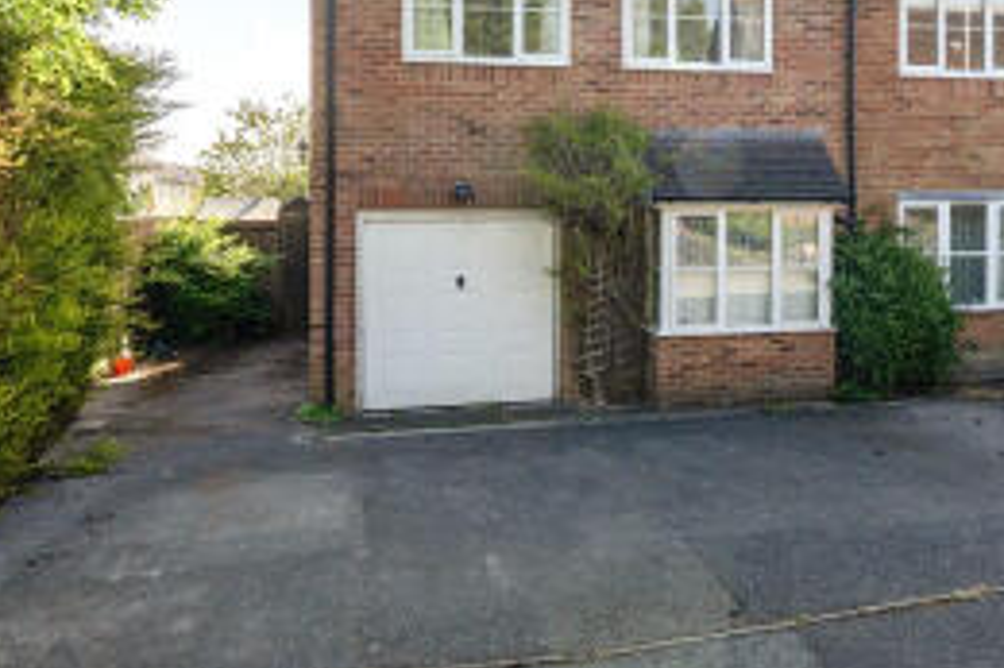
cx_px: 695
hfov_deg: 55.6
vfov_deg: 39.7
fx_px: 920
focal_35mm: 33
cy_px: 261
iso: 400
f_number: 8
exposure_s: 1/800
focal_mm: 12
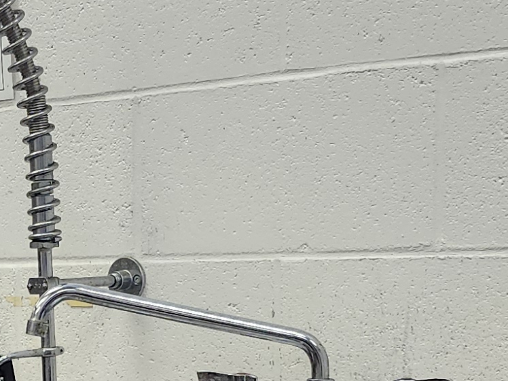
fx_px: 1805
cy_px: 446
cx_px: -86
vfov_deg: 11.8
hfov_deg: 15.5
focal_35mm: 123
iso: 250
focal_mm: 5.54
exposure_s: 1/120
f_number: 1.8
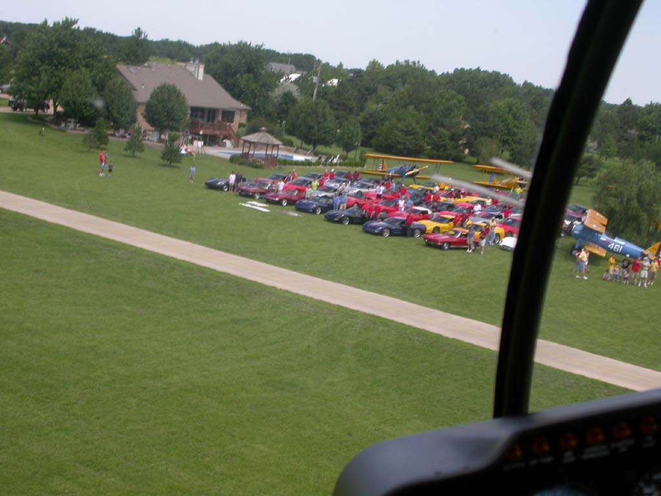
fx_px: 1241
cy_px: 248
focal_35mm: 65
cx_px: 330
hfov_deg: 29.8
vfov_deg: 22.6
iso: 100
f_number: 3.2
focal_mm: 13.5
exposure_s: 1/759
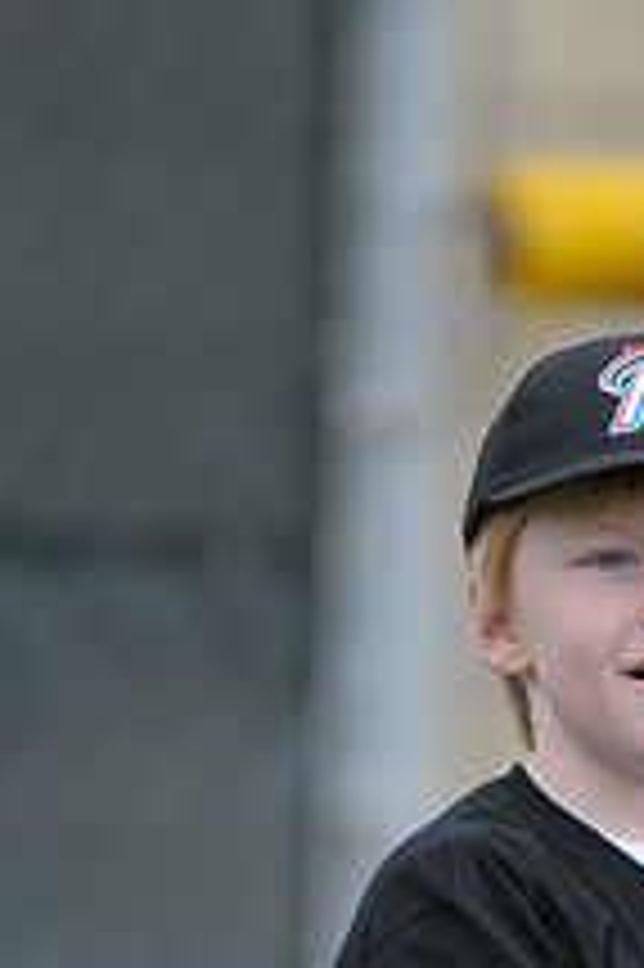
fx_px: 37974
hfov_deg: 1.0
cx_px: 637
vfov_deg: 1.5
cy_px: 1265
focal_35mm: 1413
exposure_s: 1/1000
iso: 400
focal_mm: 350
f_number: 4
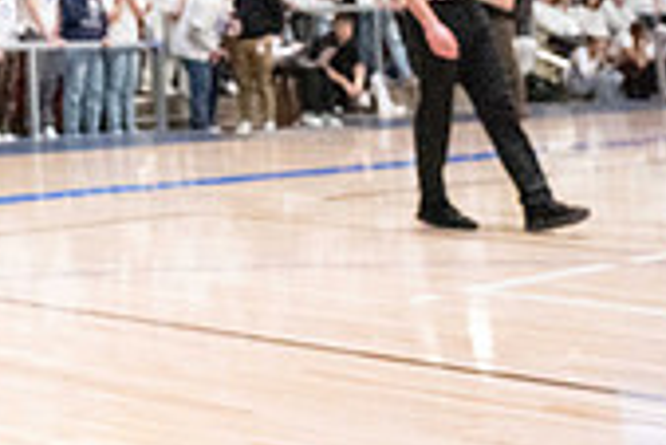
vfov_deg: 13.2
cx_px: -402
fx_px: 1777
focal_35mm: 96
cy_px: -293
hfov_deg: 18.3
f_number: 4
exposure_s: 1/500
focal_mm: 28
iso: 10000
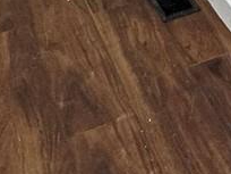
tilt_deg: -9.7
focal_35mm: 110
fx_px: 734
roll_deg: +1.4
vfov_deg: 10.3
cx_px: 264
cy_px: -323
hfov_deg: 17.2
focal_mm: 2.22
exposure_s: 1/120
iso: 125
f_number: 2.2
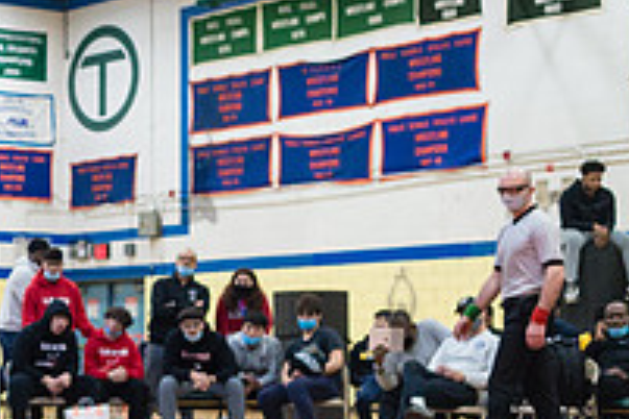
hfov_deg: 18.7
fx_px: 1765
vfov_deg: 13.5
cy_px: 321
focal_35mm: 101
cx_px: -207
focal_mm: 35
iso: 4000
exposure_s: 1/400
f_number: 3.5
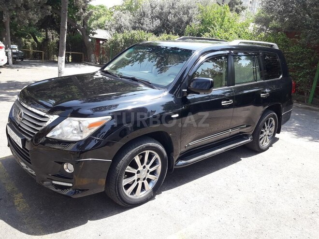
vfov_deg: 49.7
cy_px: 120
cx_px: 160
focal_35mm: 28
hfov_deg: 63.4
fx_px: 258
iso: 40
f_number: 1.9
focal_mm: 3.7
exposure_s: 1/284
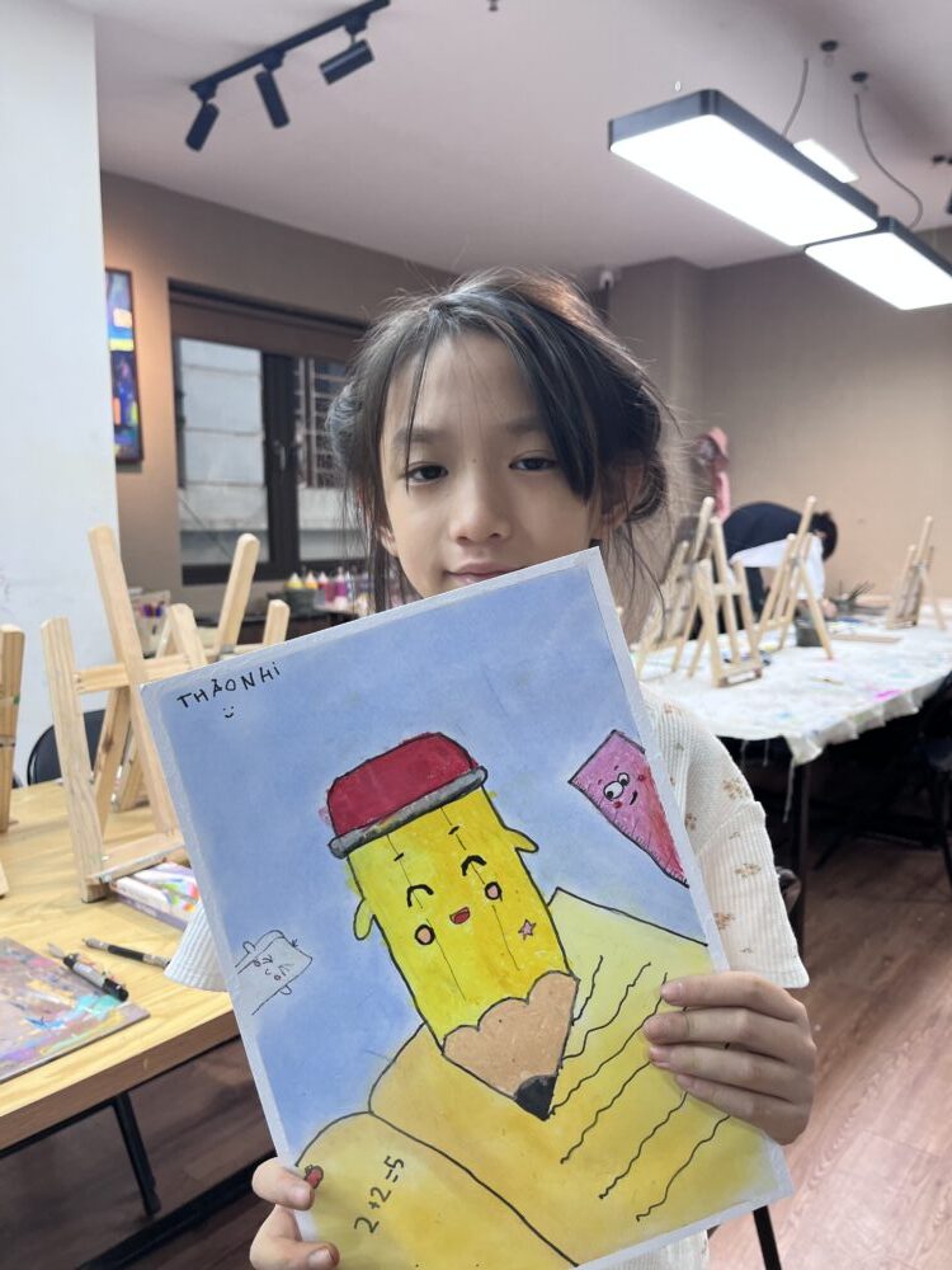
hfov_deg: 53.1
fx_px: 953
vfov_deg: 67.3
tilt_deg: -6.3
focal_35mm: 26
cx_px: 476
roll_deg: +0.7
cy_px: 635
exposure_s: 1/121
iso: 100
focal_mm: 5.1
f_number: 1.6
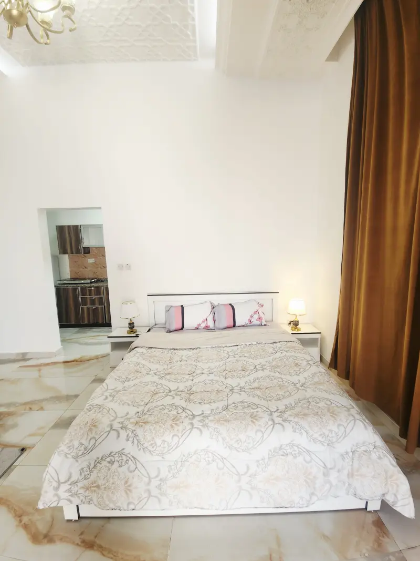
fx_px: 210
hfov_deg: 89.9
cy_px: 280
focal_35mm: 13
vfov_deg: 106.2
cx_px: 210
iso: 64
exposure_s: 1/50
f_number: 2.2
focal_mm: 2.2
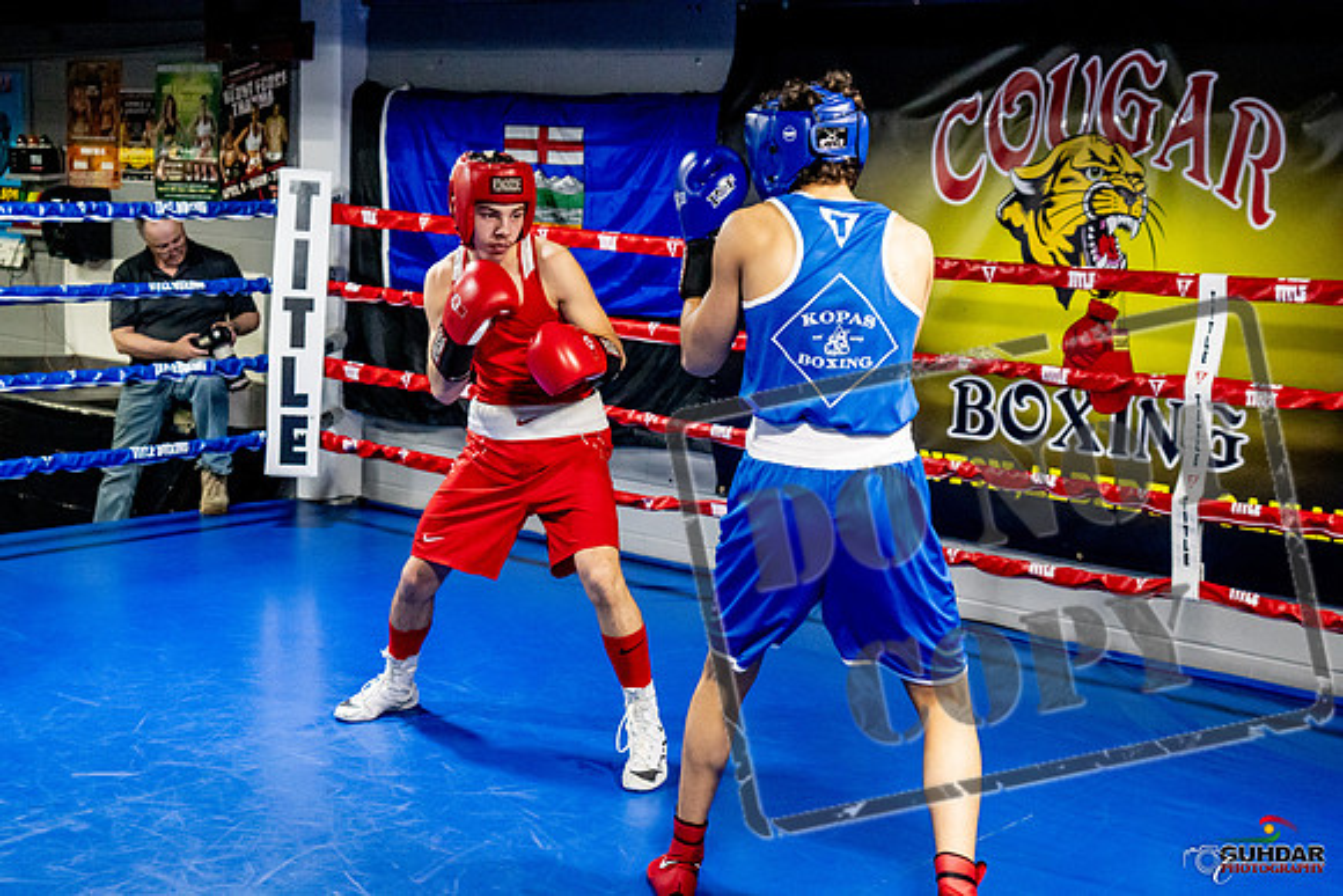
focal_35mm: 52
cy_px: 448
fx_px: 1940
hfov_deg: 38.2
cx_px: 672
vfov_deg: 26.0
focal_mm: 35
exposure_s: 1/800
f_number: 2.8
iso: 5000
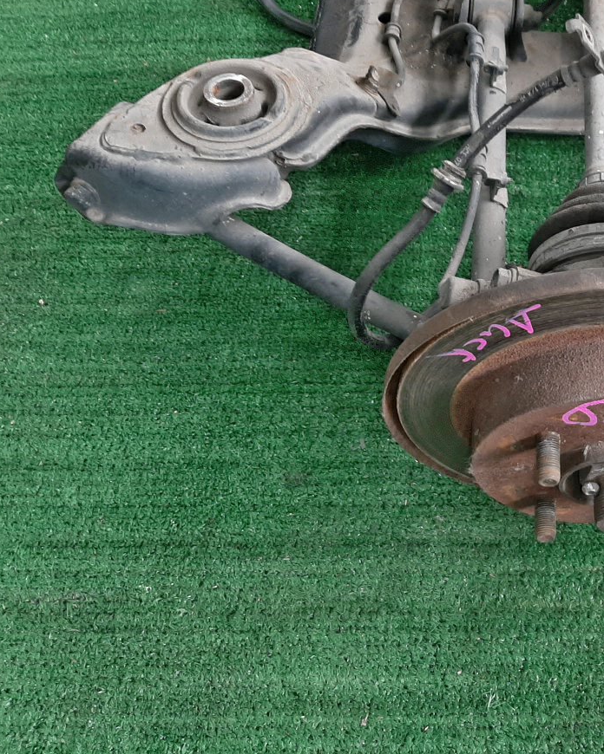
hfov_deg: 33.5
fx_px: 938
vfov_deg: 43.7
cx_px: 559
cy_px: 321
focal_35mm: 42
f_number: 1.7
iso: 117
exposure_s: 1/50
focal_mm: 3.93
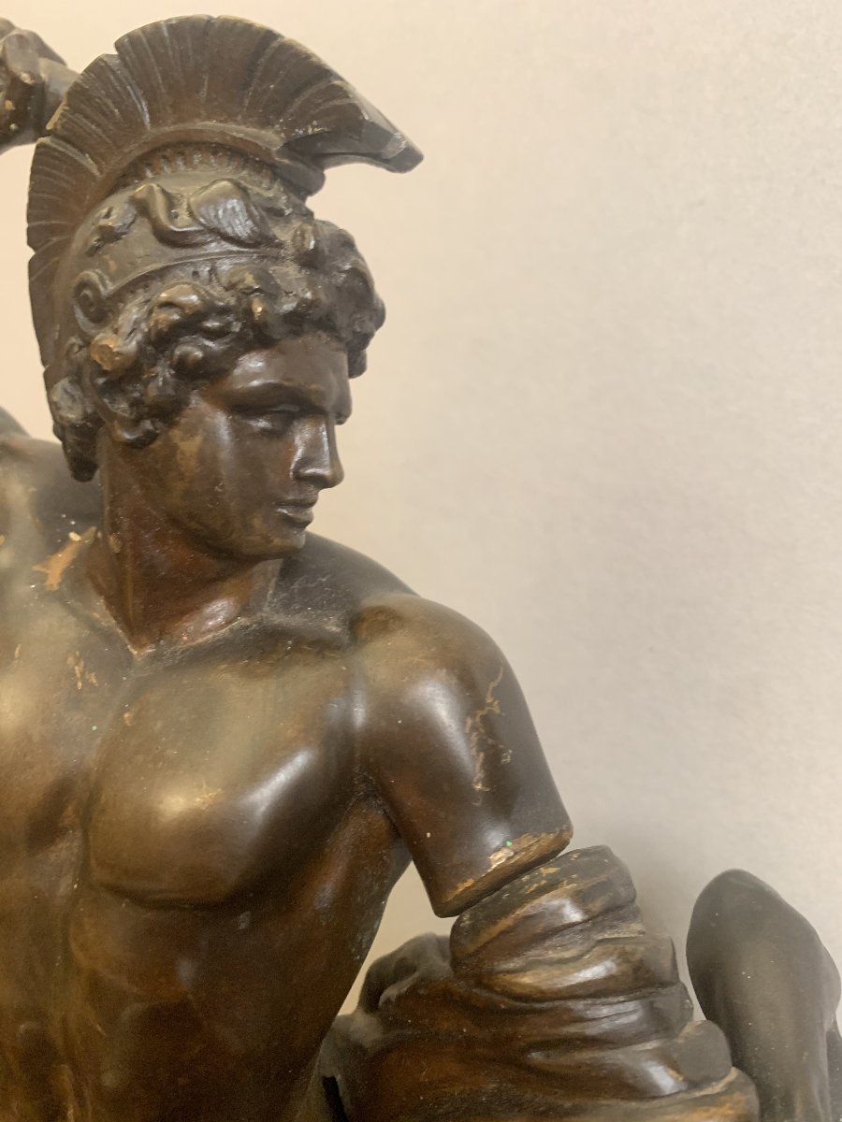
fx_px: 843
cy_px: 561
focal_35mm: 26
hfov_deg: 53.1
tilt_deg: -6.8
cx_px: 421
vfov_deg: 67.3
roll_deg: +3.7
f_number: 1.8
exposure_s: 1/60
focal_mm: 4.25
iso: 320
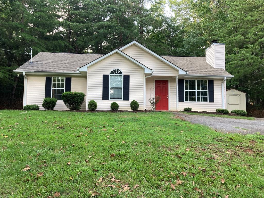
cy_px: 99
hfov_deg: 63.4
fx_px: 214
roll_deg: +0.7
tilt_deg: +5.1
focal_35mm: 28
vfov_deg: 49.7
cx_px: 132
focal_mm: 3.99
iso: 80
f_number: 1.8
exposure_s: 1/121
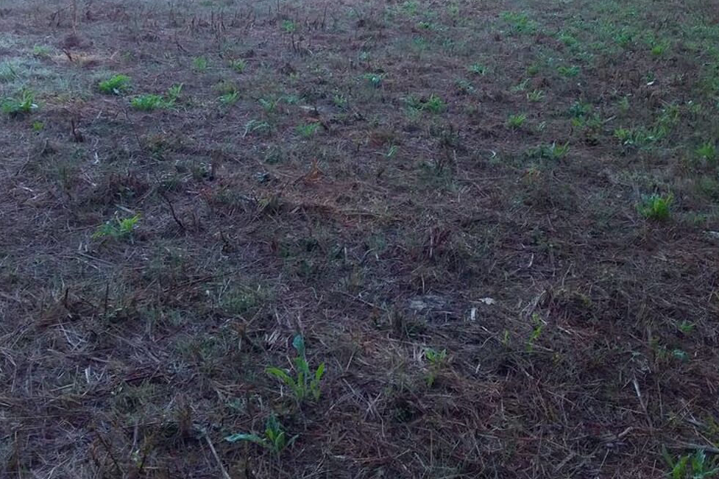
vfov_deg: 29.9
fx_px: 879
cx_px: 355
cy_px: 110
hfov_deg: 44.5
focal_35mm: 44
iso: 50
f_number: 2.2
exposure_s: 1/100
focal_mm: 3.3
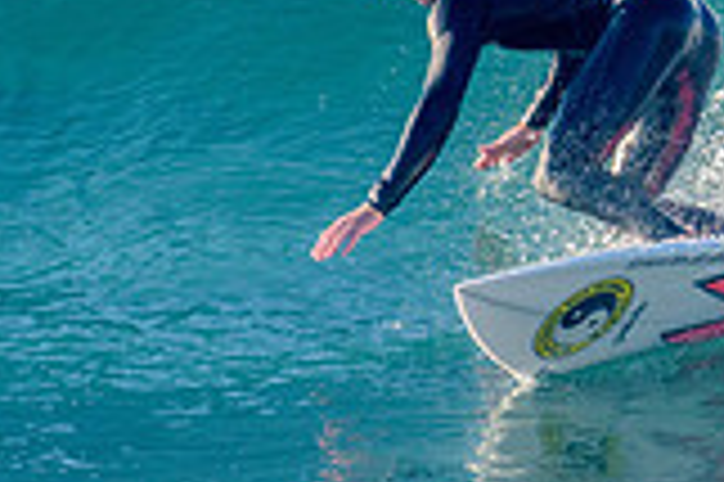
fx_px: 36283
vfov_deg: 0.8
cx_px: 508
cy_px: -128
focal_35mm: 1806
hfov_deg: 1.1
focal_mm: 500
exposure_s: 1/2000
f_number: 5.6
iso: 400
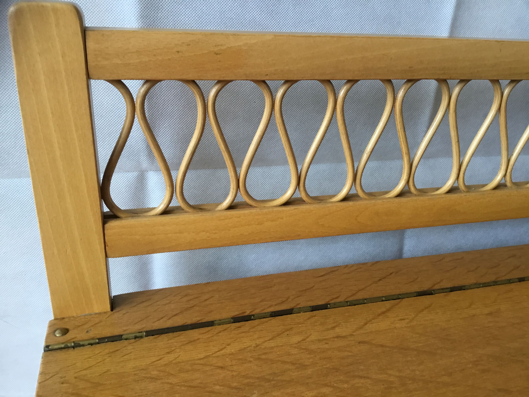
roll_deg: -4.2
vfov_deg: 45.4
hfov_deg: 58.4
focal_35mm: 31
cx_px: 264
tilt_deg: -23.3
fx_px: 474
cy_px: 198
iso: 100
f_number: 2.4
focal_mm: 3.3
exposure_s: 1/33
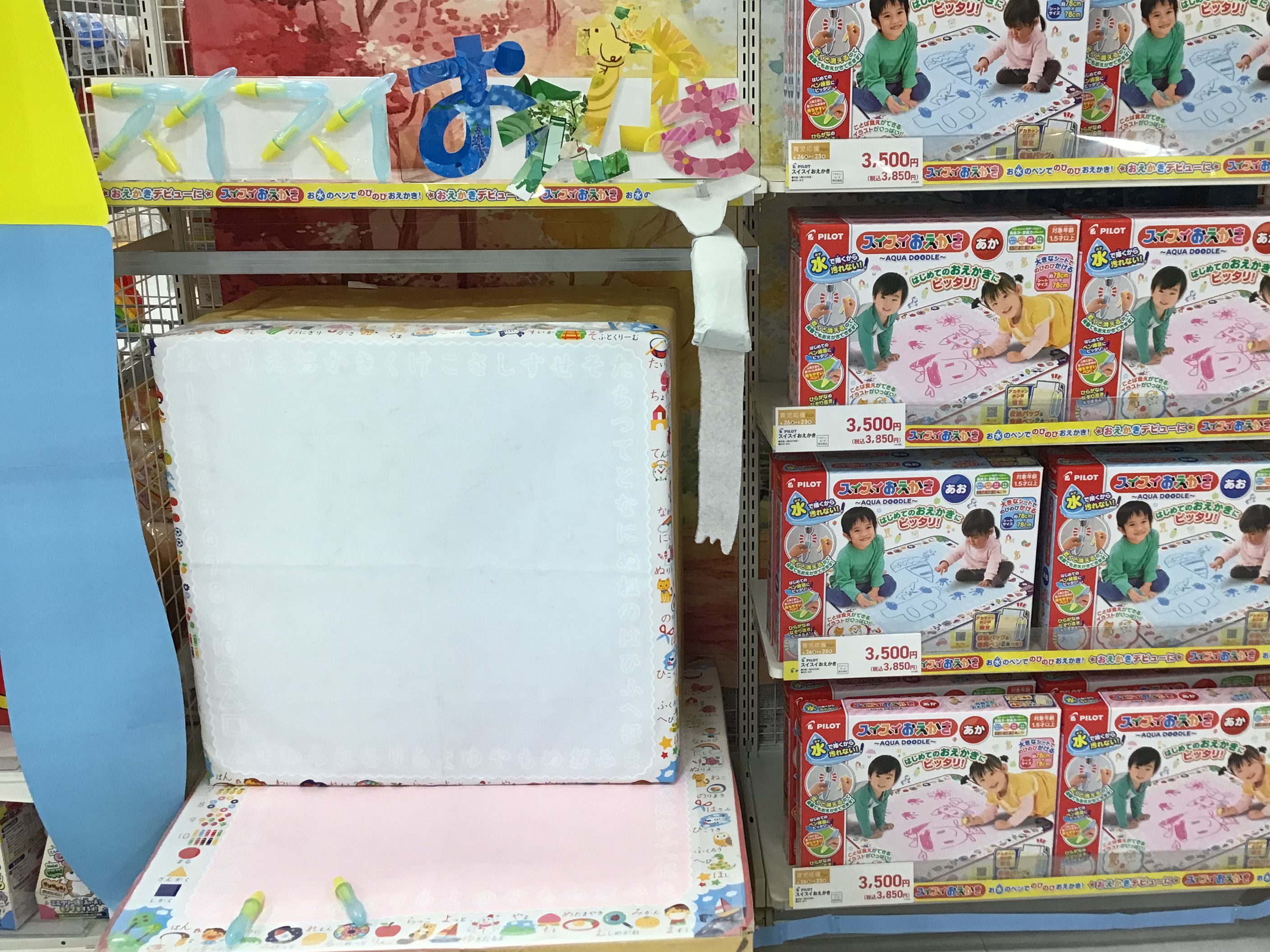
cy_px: 480
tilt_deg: -17.8
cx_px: 737
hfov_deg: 51.1
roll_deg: +0.9
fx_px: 1321
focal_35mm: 36
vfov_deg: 39.7
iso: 25
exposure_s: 1/30
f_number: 2.4
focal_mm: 3.3
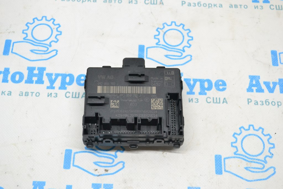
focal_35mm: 52
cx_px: 142
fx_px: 413
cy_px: 94
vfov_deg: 25.8
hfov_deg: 37.8
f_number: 5
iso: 1600
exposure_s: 1/250
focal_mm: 35
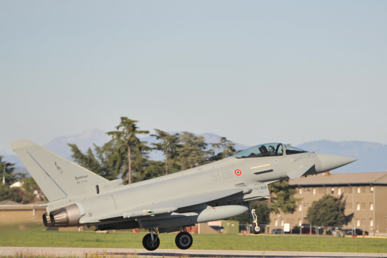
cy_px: 158
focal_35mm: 257
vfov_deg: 5.3
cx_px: 194
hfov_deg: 8.0
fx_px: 2760
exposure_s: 1/2500
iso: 200
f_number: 4
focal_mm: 200
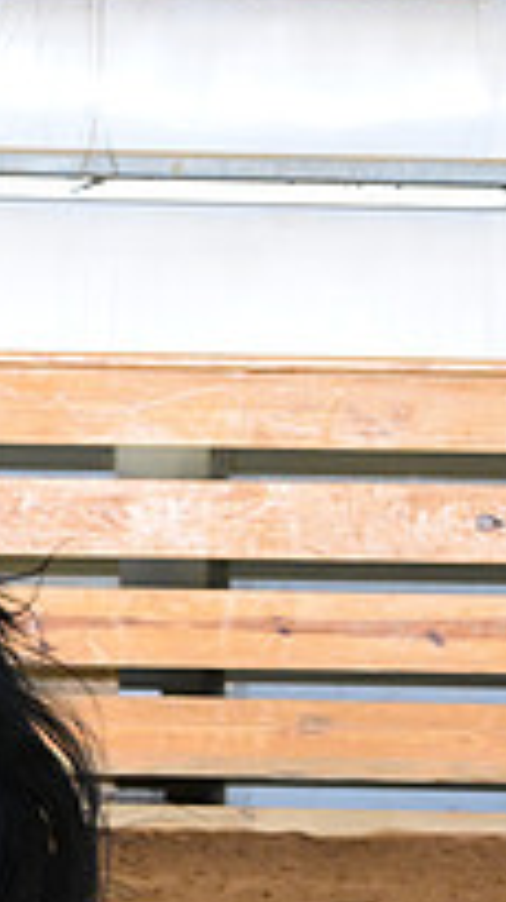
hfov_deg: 3.9
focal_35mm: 303
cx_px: -717
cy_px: 372
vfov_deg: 7.1
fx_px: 7242
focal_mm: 102
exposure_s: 1/200
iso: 2000
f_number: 5
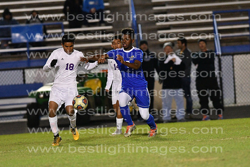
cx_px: 125
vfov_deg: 3.1
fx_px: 3126
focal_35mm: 450
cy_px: 84
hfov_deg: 4.6
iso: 10000
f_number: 3.5
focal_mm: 300
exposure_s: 1/800
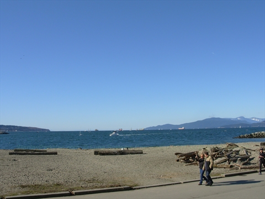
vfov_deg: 37.7
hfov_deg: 49.0
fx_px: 291
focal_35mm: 38
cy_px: 100
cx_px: 132
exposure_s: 1/592
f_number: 4.9
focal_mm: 6.3
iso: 50
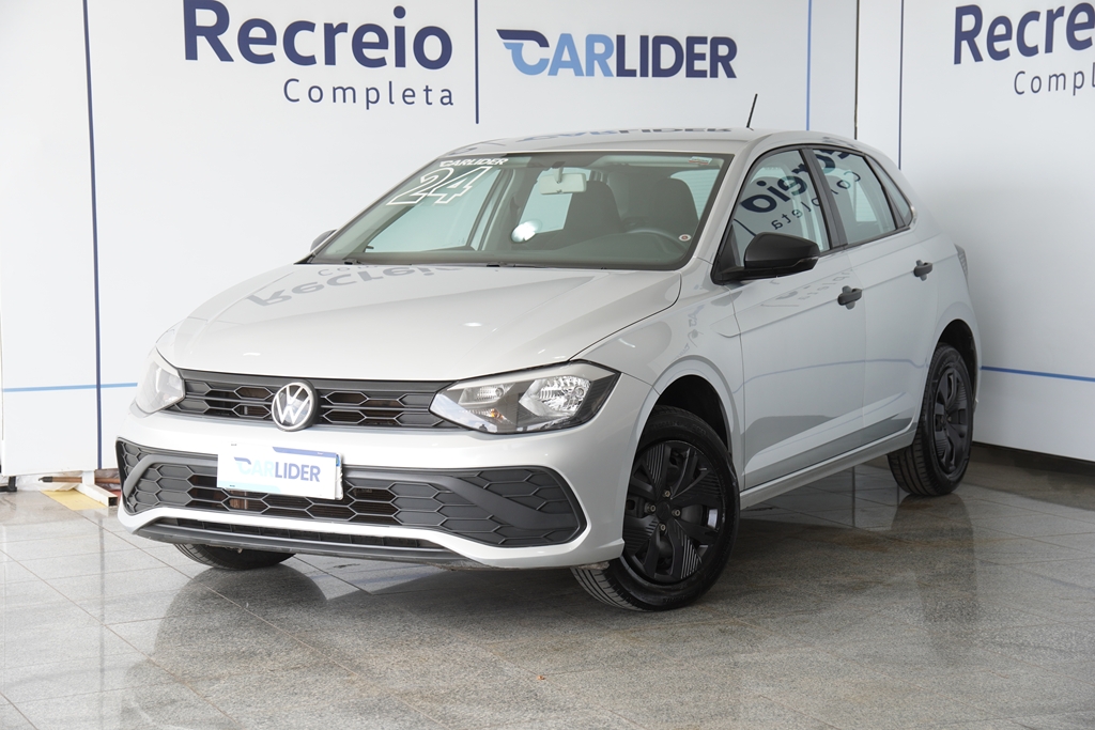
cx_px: 548
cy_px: 365
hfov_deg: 28.6
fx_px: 2145
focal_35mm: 70
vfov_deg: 19.3
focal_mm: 47
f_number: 4
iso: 160
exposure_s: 1/160
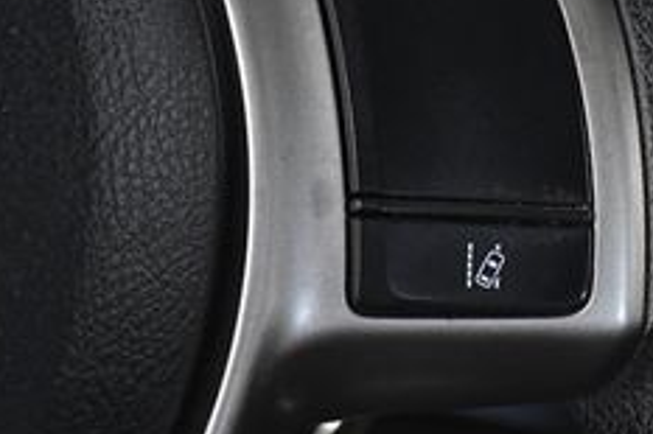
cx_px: 454
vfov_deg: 5.9
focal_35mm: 231
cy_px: 60
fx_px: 4187
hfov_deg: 8.9
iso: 2500
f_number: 4.8
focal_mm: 56
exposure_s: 1/320
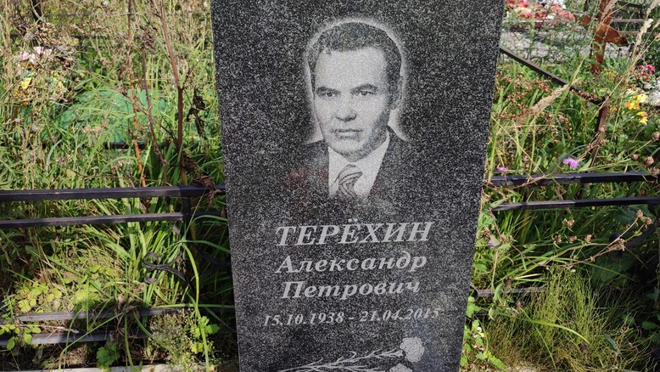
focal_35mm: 28
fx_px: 490
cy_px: 140
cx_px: 324
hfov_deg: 67.9
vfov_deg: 41.2
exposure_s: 1/382
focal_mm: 6.04
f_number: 1.9
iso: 50
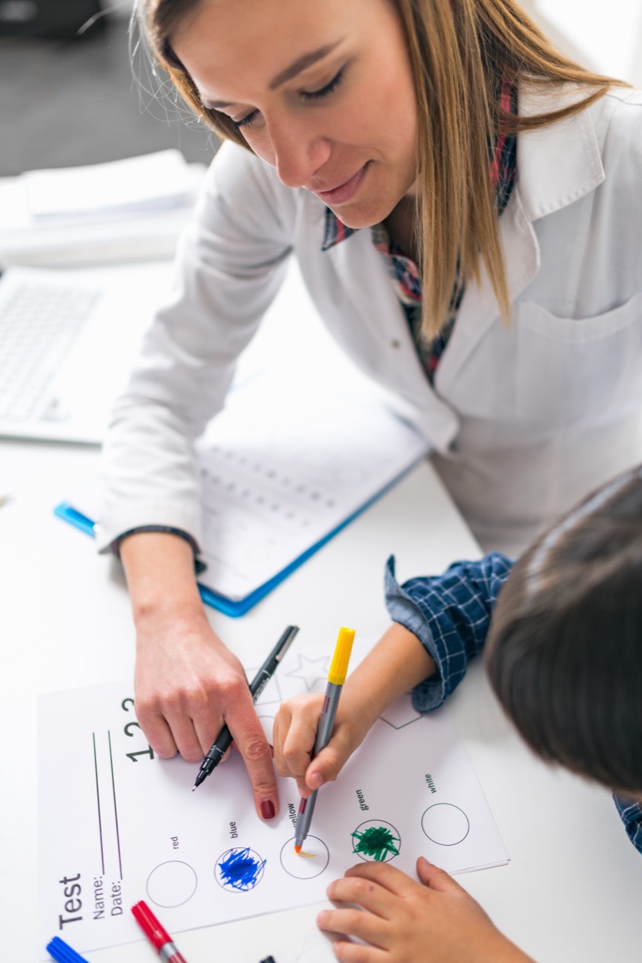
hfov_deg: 34.2
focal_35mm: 39
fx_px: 1043
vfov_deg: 49.6
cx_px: 343
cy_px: 491
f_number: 1.6
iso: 64
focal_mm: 35
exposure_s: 1/160
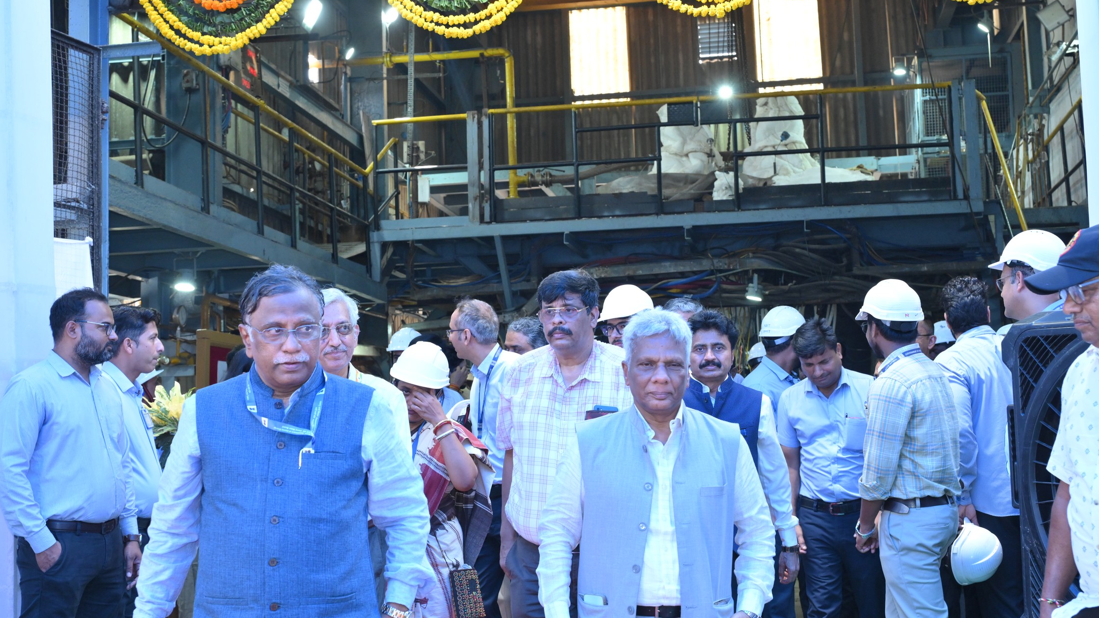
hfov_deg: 43.7
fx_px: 1370
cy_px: 293
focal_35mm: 47
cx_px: 543
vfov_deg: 25.4
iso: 2000
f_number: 6.3
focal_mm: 44
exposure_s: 1/200
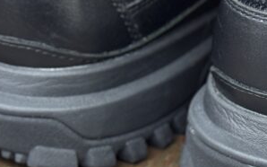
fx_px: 1273
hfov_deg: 11.8
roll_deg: +0.5
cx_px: 290
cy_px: 36
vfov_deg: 7.5
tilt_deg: -27.7
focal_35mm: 175
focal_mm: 6.76
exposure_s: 1/40
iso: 250
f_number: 1.78
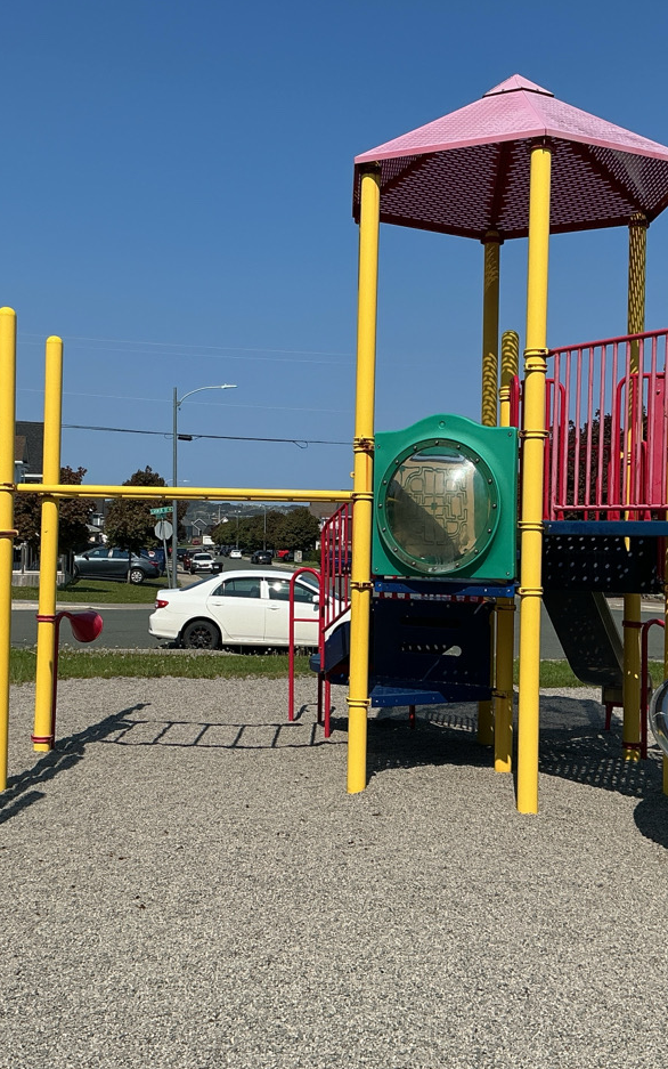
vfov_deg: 47.2
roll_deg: +0.5
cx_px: 367
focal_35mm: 42
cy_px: 526
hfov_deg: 30.5
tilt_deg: +0.7
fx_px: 1223
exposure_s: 1/3125
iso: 25
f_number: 1.8
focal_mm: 3
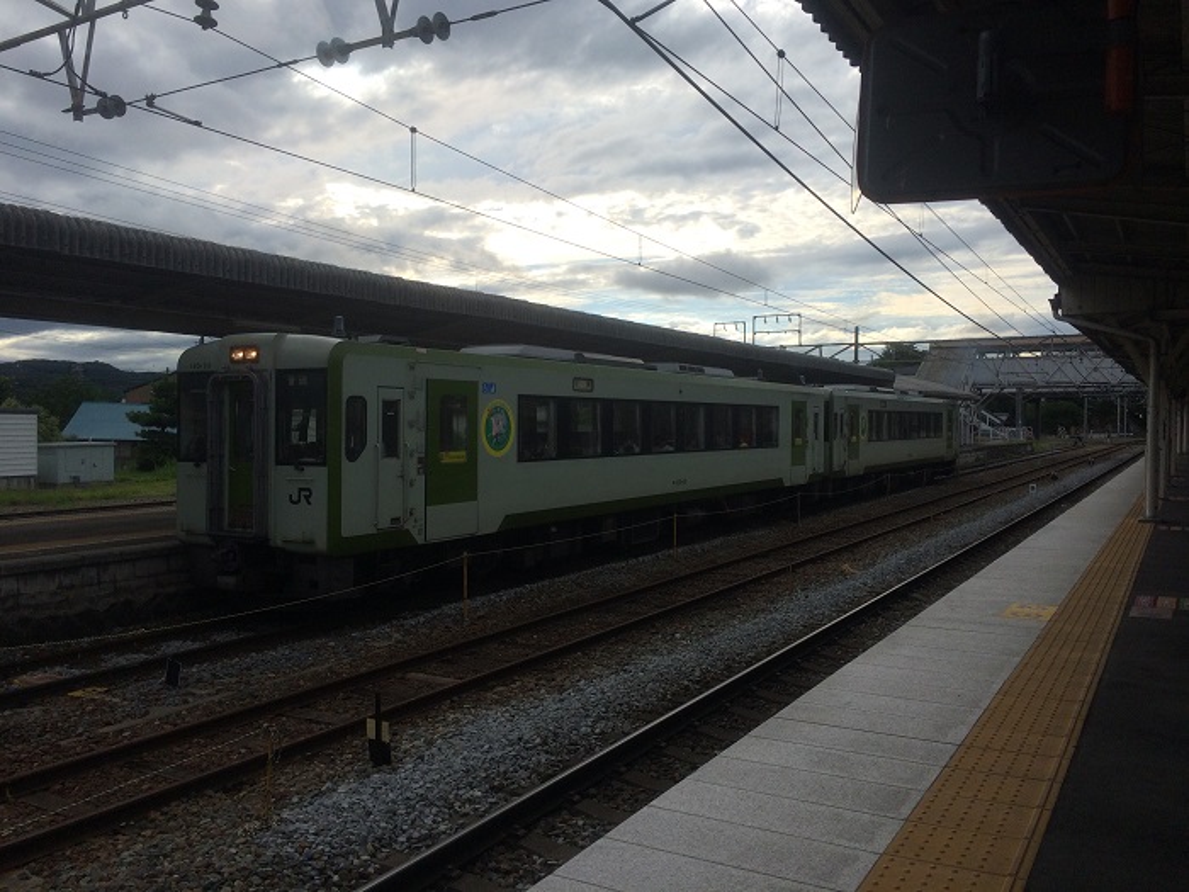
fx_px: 996
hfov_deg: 61.7
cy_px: 446
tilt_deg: -2.1
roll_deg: +0.4
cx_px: 594
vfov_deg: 48.2
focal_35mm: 29
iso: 32
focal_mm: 4.15
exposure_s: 1/2160
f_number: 2.2
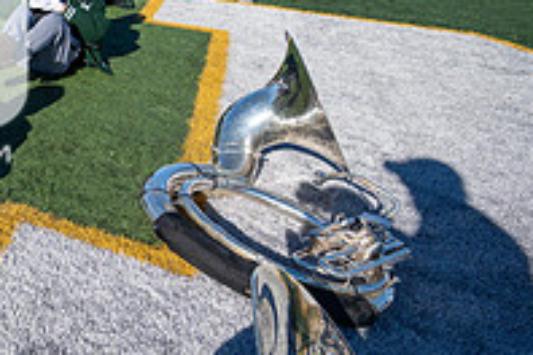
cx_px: -175
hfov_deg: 33.3
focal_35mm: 41
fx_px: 607
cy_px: 58
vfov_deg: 31.6
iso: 160
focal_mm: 14
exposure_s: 1/2000
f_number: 4
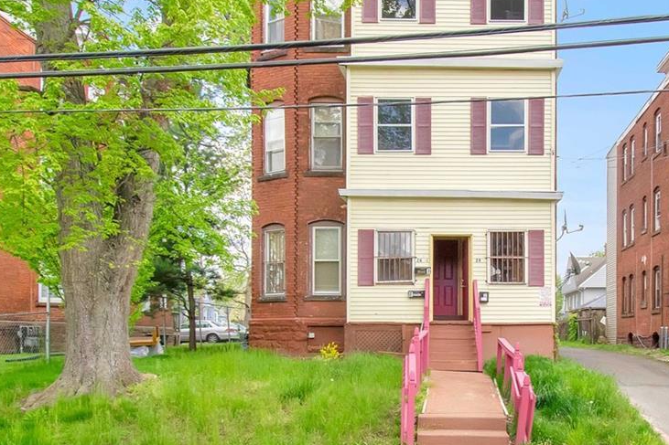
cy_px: 159
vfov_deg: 58.5
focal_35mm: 21
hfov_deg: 79.2
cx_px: 431
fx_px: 390
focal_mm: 10
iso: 400
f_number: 10
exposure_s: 1/250
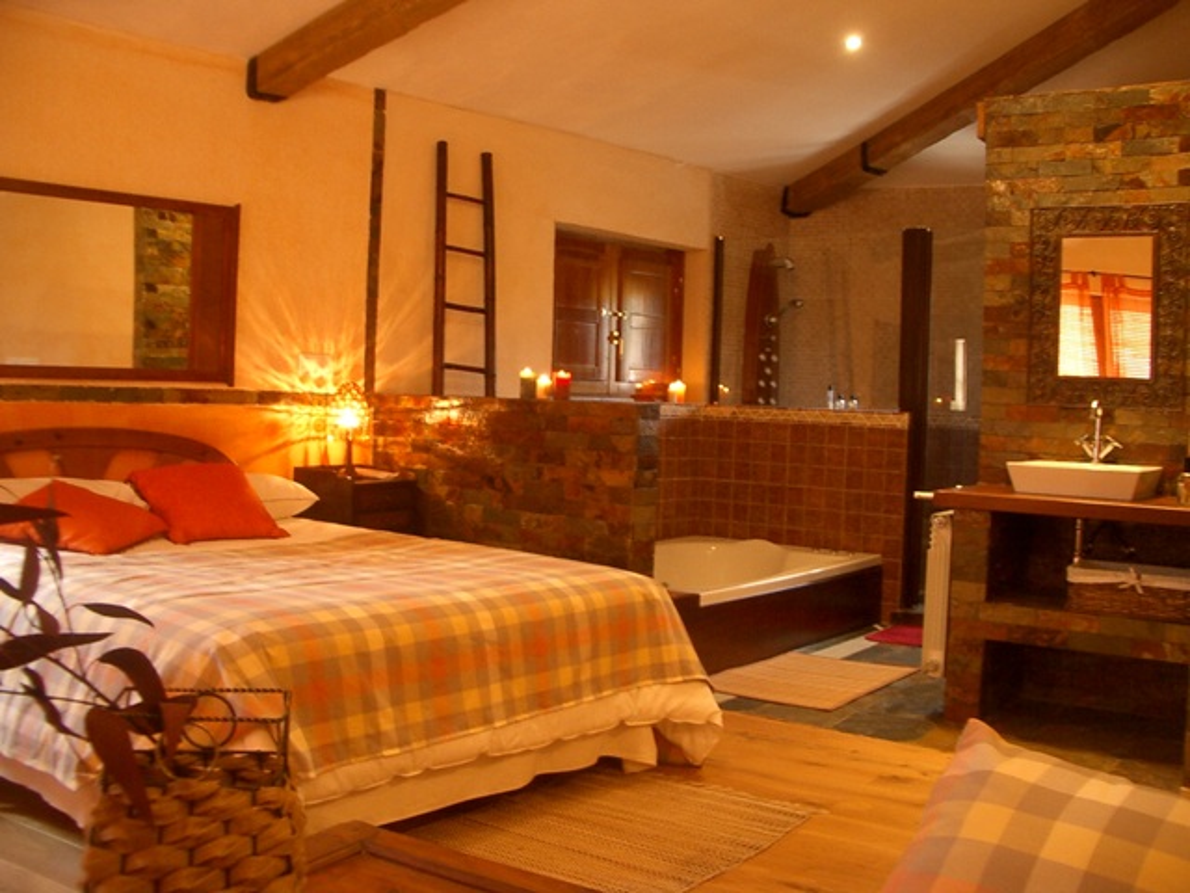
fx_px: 1203
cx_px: 595
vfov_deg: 40.7
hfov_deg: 52.6
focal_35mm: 35
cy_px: 446
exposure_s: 1/8
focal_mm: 5.8
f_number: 2.6
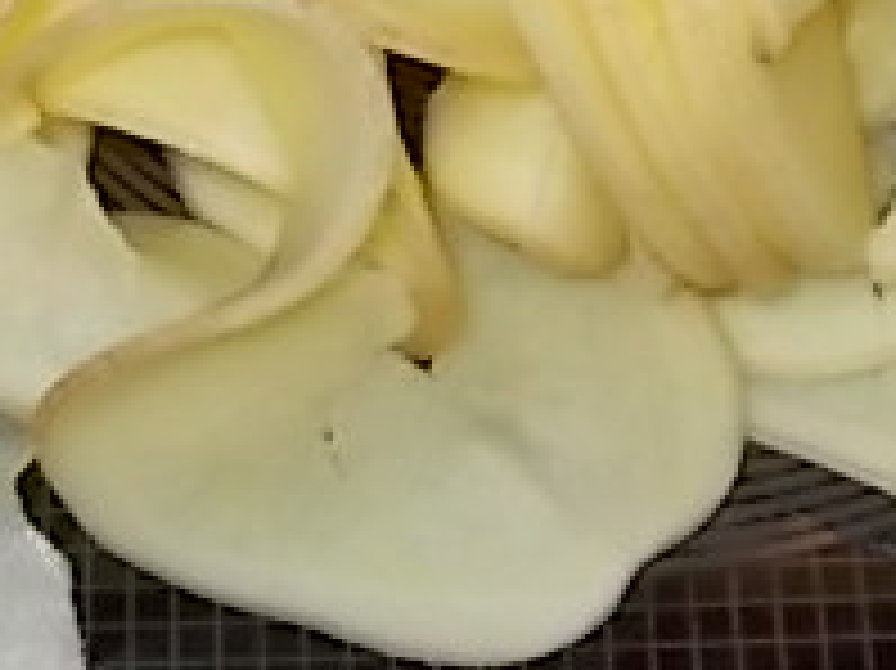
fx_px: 4165
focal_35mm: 161
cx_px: 504
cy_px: -297
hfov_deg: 12.3
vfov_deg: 9.0
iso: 200
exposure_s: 1/30
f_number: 4.5
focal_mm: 9
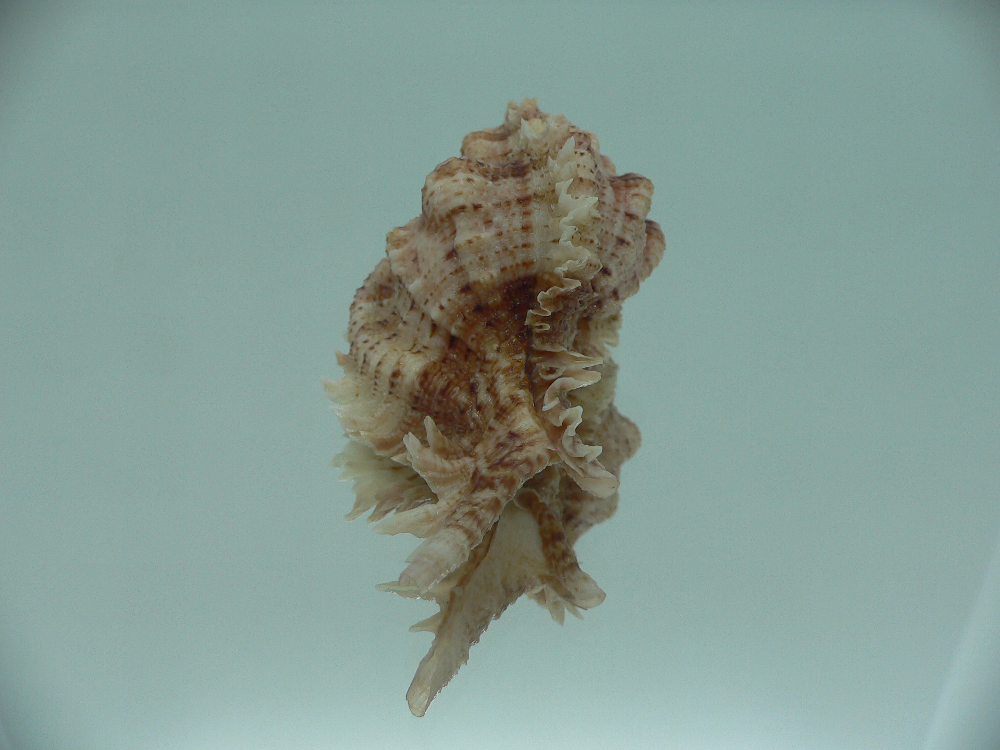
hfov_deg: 52.6
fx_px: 1011
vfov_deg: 40.7
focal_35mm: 35
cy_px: 375
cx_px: 500
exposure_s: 1/60
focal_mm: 4.6
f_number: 2.8
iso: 80
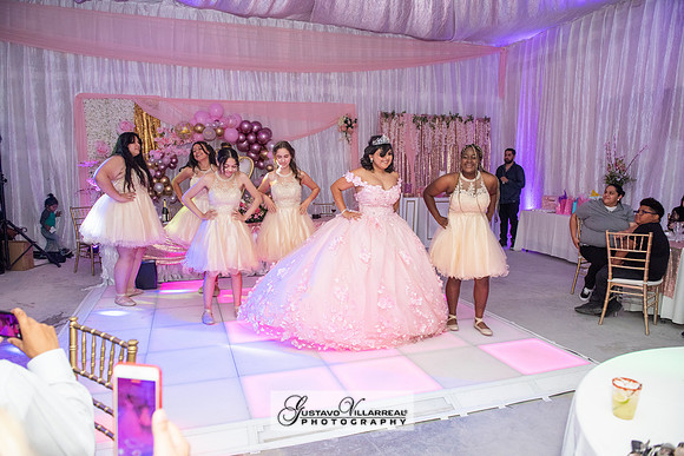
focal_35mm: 24
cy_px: 228
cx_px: 342
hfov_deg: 73.7
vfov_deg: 53.2
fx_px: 456
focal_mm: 24
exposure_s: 1/160
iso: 1250
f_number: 4
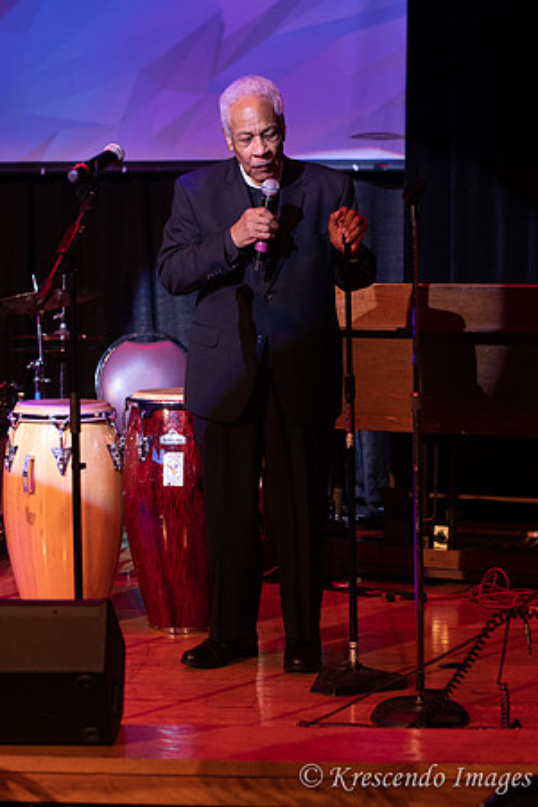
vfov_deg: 27.0
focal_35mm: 75
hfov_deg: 18.2
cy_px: 404
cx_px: 269
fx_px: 1681
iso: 1600
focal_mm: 50
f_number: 2.8
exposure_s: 1/60
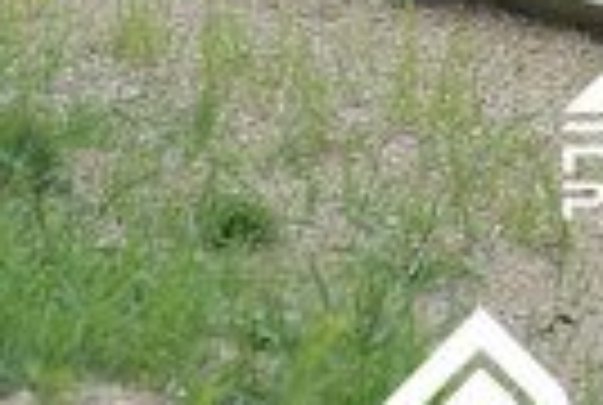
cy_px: 29
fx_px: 9737
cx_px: 738
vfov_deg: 2.4
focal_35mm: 580
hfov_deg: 3.5
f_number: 6.3
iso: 1100
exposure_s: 1/1250
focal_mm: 195
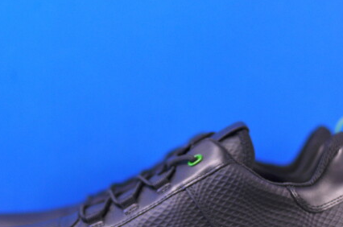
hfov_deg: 14.6
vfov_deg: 9.7
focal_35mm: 141
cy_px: 148
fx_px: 1340
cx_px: 162
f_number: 2
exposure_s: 1/320
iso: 250
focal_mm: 50
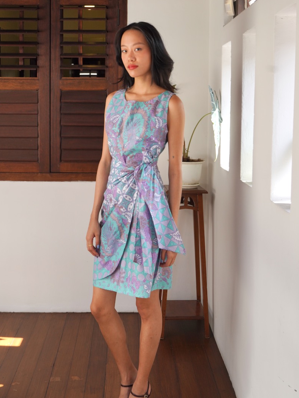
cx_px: 148
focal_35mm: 33
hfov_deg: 43.0
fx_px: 380
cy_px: 201
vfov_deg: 55.3
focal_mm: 30
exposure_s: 1/160
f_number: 6.3
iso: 400
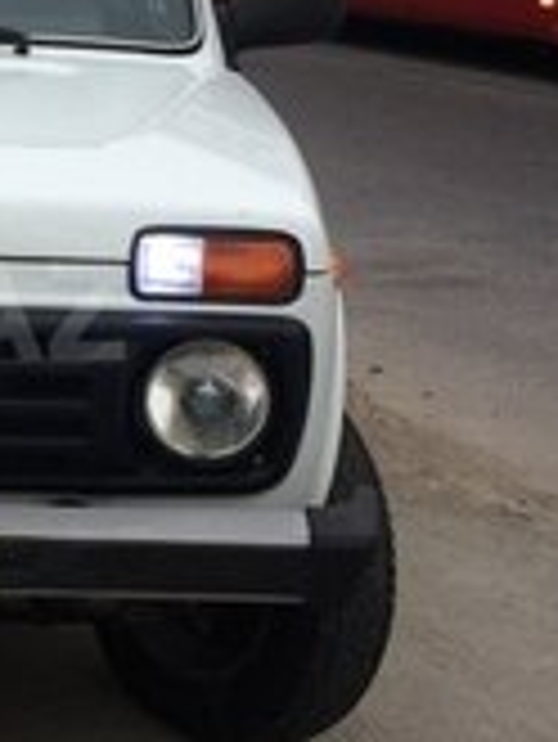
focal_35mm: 87
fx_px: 1867
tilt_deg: -13.9
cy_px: 310
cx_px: -220
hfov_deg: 15.9
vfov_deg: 22.5
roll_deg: -0.2
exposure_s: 1/100
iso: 50
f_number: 2.2
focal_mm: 4.15
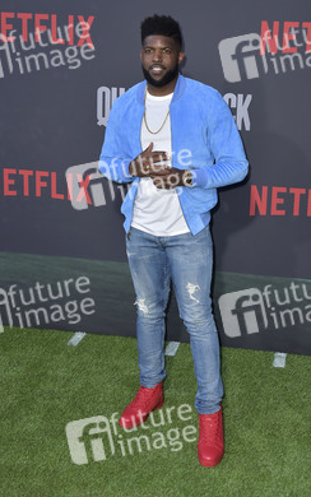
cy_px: 243
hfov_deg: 28.0
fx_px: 623
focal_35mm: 46
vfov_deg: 43.5
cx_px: 169
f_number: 6.3
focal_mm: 44
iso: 320
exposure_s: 1/250
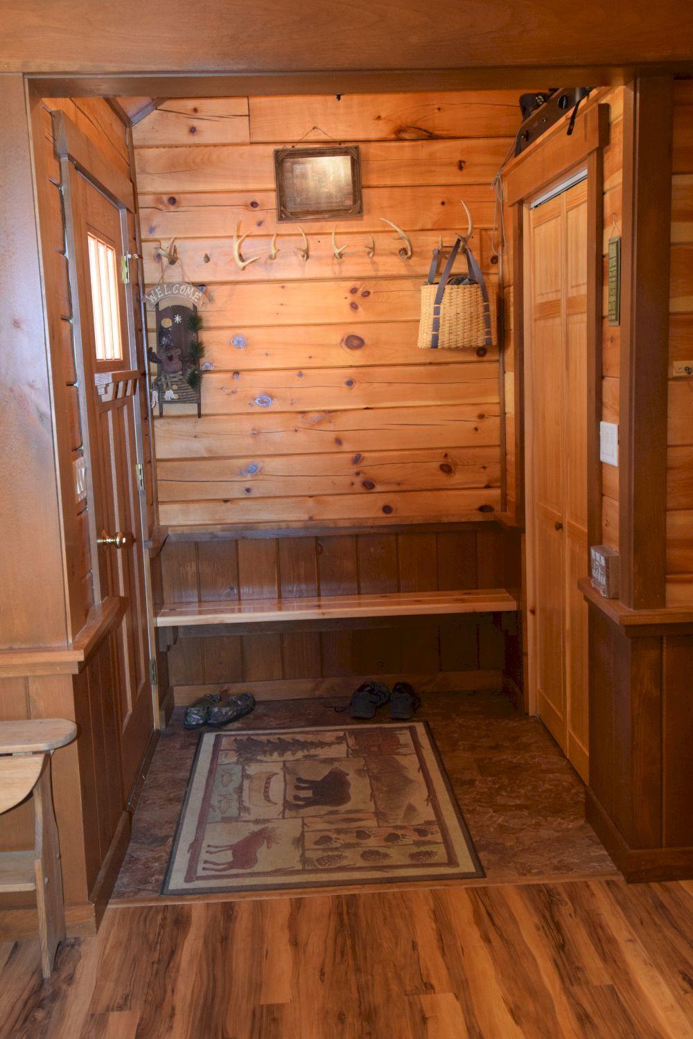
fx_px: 1039
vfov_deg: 53.1
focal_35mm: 36
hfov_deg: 36.9
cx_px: 346
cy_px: 520
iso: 2000
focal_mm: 24
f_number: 4
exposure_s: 1/60
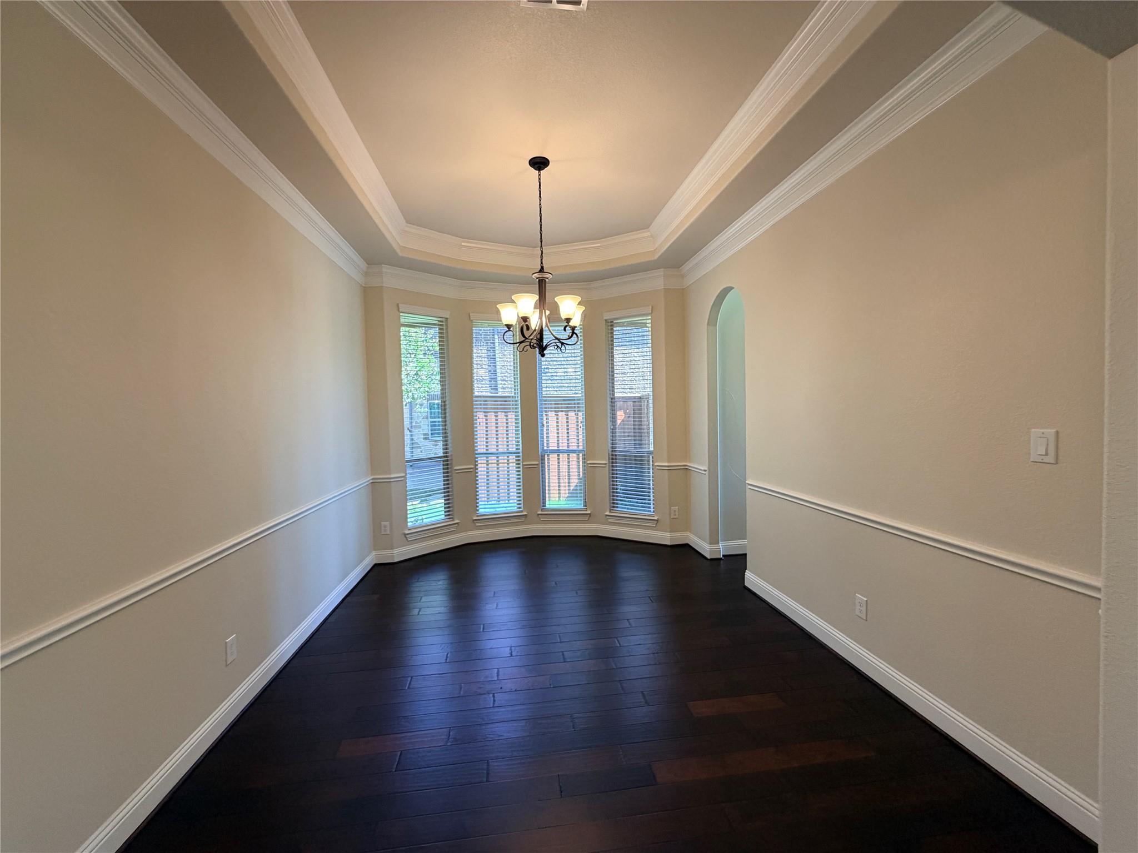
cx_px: 569
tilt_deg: -1.5
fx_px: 460
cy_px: 426
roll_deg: +2.6
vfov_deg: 85.7
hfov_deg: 102.1
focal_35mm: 14
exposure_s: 1/120
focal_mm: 2.22
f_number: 2.2
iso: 250
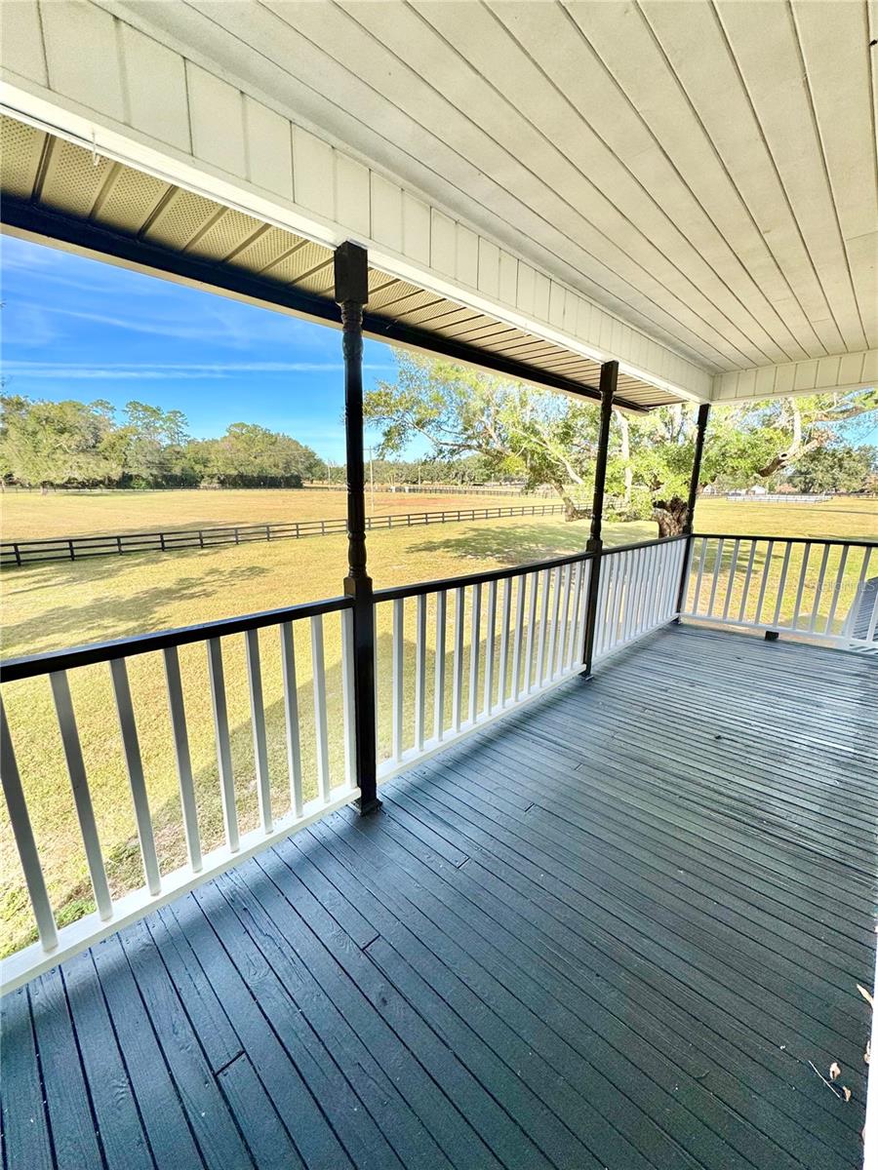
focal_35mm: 14
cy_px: 585
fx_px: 473
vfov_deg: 102.1
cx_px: 439
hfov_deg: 85.7
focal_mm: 2.22
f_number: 2.2
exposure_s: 1/681
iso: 40
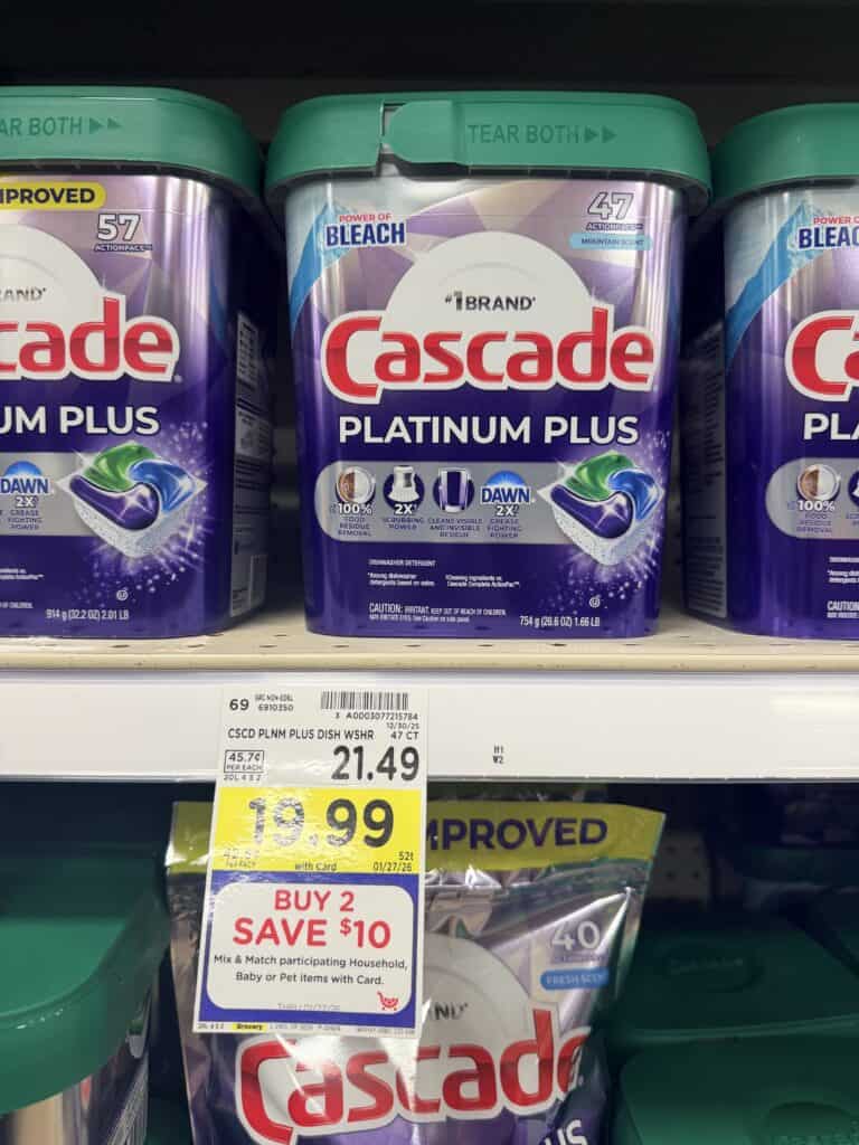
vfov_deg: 71.6
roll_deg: -0.7
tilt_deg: -4.3
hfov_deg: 56.8
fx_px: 794
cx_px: 430
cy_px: 572
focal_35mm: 24
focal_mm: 6.76
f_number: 1.78
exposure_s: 1/121
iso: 160
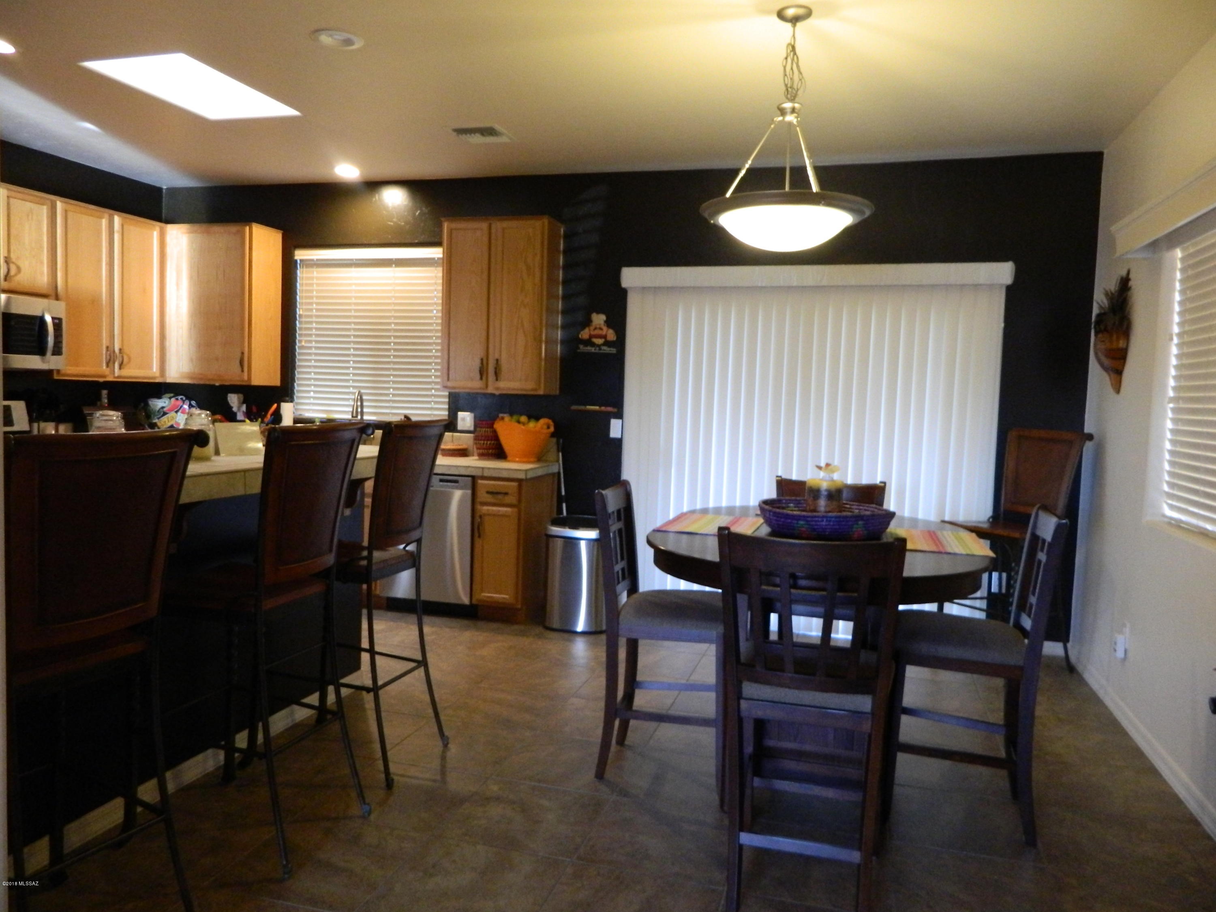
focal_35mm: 25
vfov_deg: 54.9
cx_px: 608
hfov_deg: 69.4
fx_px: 878
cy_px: 456
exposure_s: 1/25
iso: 400
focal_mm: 4.5
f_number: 3.1
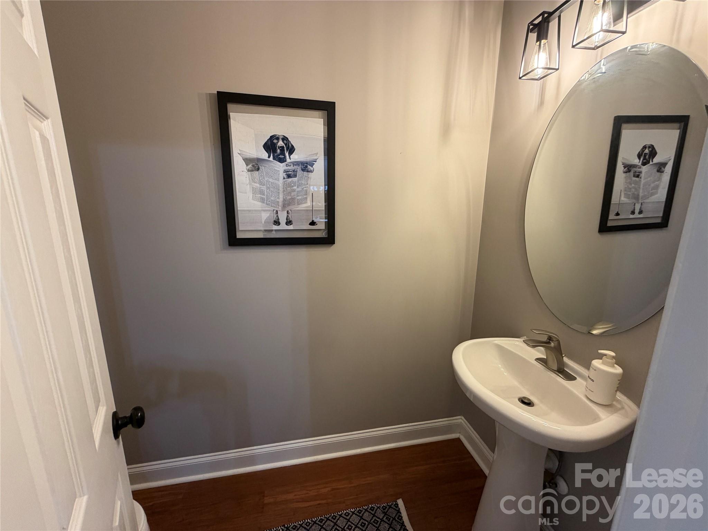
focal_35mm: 14
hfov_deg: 102.1
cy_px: 266
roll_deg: -0.3
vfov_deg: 85.7
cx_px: 354
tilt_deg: -11.9
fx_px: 286
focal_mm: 2.22
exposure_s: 1/60
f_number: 2.2
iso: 200
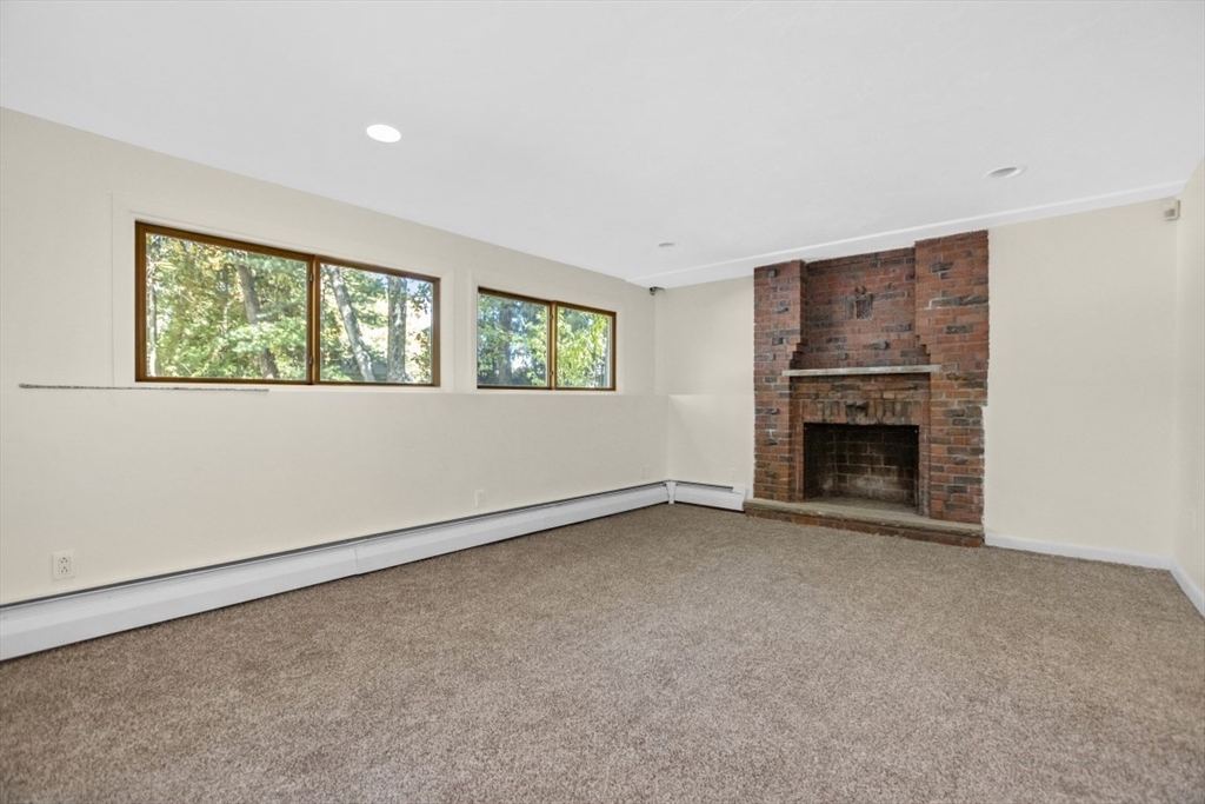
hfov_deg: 100.4
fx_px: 502
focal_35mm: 15
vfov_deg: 77.3
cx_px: 602
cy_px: 402
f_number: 4.5
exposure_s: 1/60
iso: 800
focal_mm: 10
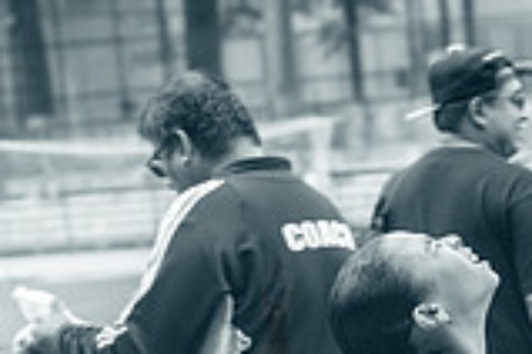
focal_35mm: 292
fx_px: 4315
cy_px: 640
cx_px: 274
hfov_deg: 7.1
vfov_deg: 4.7
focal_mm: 80
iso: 400
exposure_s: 1/1000
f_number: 4
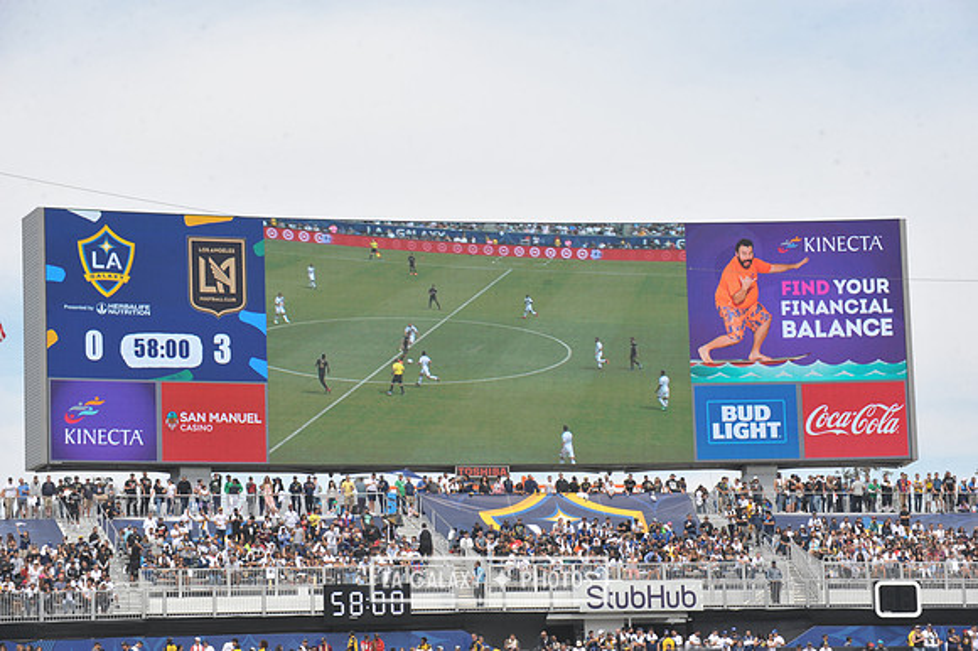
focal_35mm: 130
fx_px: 3530
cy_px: 326
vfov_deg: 10.5
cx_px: 489
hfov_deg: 15.8
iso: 320
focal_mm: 130
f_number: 10
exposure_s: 1/400
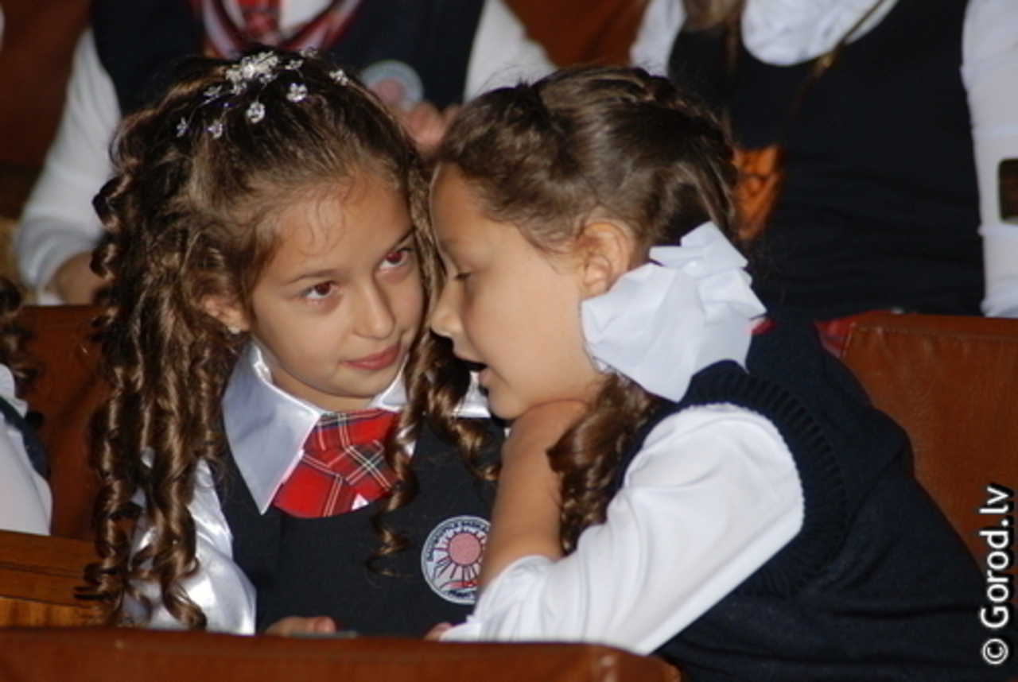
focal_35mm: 330
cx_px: 509
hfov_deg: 6.2
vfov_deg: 4.2
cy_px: 341
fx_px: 9347
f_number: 5
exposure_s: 1/180
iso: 500
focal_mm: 220
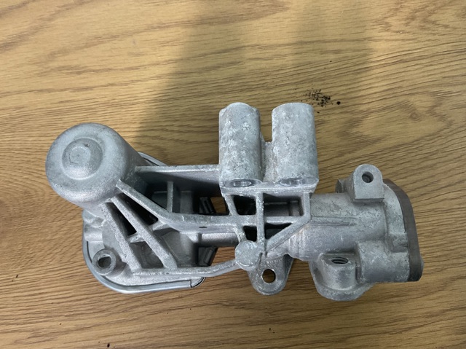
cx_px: 233
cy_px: 174
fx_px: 390
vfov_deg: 48.2
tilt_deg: -78.8
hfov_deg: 61.7
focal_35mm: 29
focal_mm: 3
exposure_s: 1/50
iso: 100
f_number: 1.8
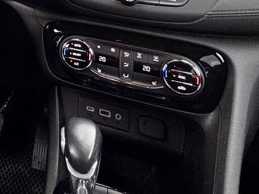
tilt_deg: +2.0
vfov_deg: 22.3
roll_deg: -1.8
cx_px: -99
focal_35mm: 52
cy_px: -109
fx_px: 389
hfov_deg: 28.4
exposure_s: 1/99
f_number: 2.2
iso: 100
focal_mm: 2.22
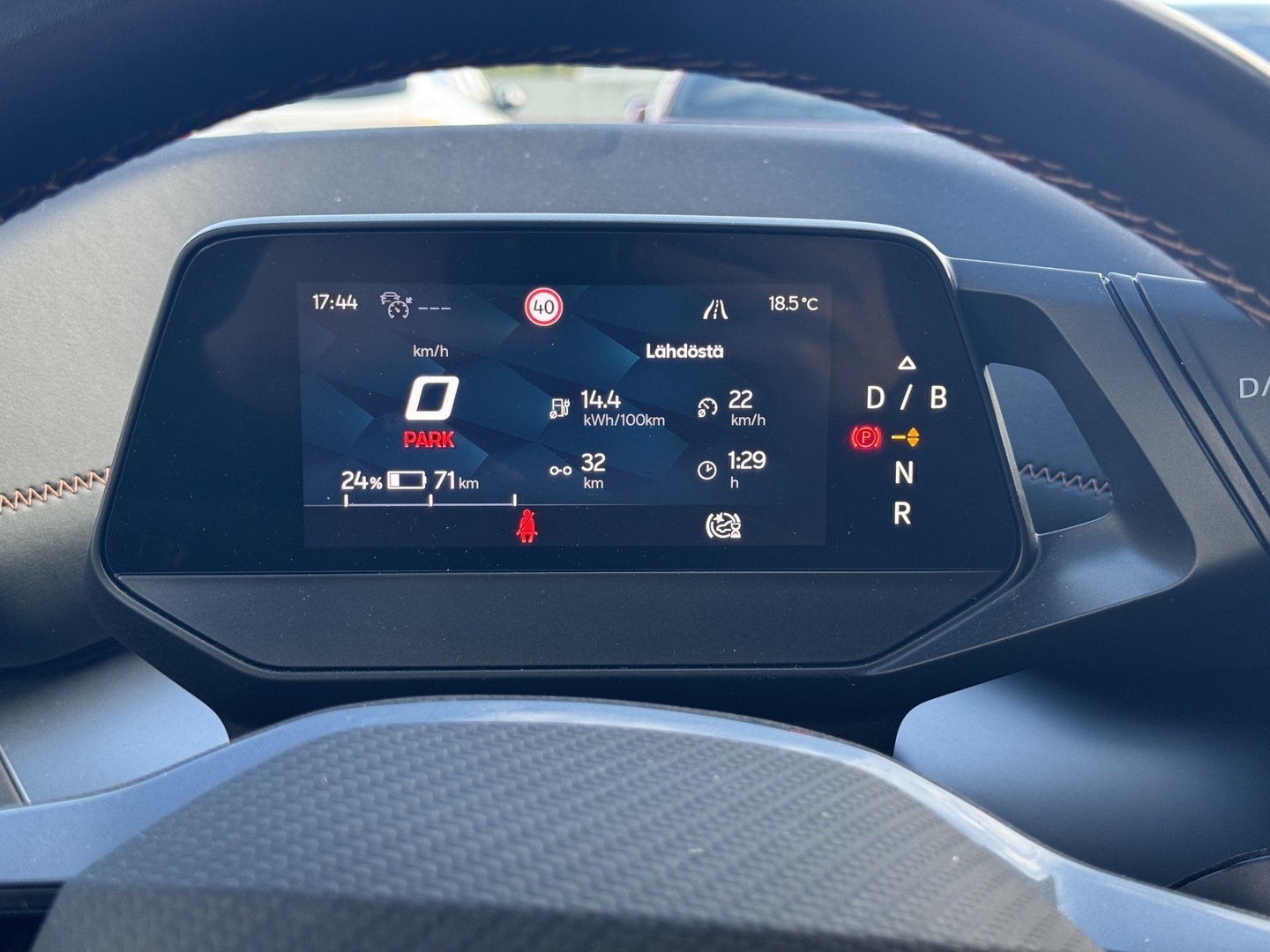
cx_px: 635
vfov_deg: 30.3
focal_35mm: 48
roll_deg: +0.4
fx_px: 1761
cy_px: 476
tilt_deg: -12.1
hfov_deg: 39.7
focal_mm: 6.76
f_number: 1.78
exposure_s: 1/77
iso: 64
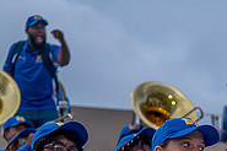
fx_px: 1543
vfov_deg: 5.6
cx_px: 194
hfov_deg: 8.4
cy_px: 210
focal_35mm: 245
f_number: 4
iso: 400
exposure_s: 1/200
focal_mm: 78
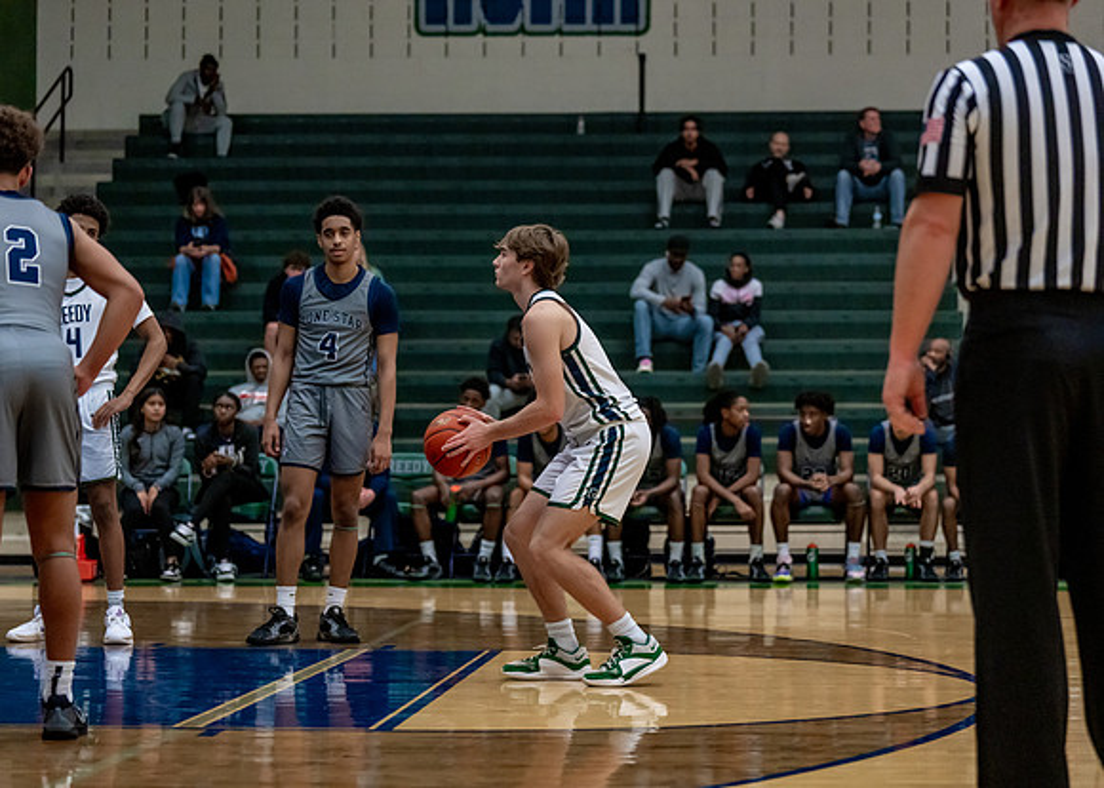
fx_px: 2748
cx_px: 552
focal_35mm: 88
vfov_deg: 16.3
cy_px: 394
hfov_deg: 22.7
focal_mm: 78
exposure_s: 1/1000
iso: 3200
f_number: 2.8
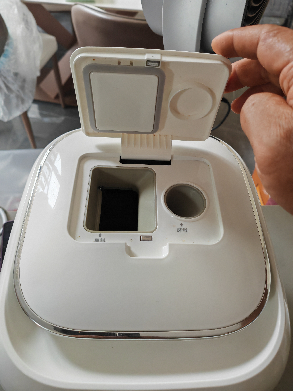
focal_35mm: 25
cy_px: 196
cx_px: 146
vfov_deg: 69.4
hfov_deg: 54.9
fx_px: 282
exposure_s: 1/100
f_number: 1.9
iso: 320
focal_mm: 5.3
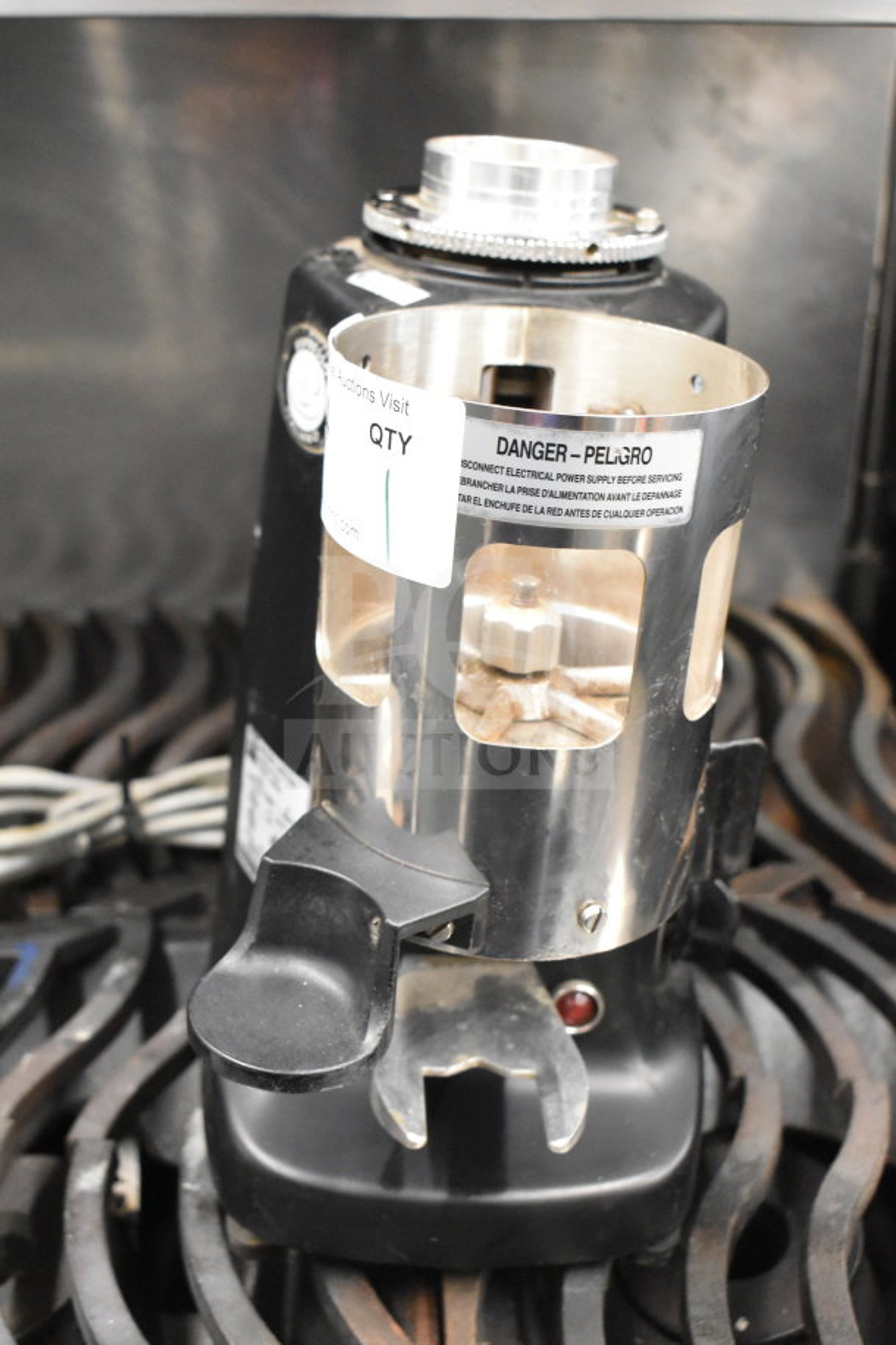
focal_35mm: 44
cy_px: 672
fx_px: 1624
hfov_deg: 30.8
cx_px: 448
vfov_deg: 45.0
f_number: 4.5
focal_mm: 29
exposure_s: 1/80
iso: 6400
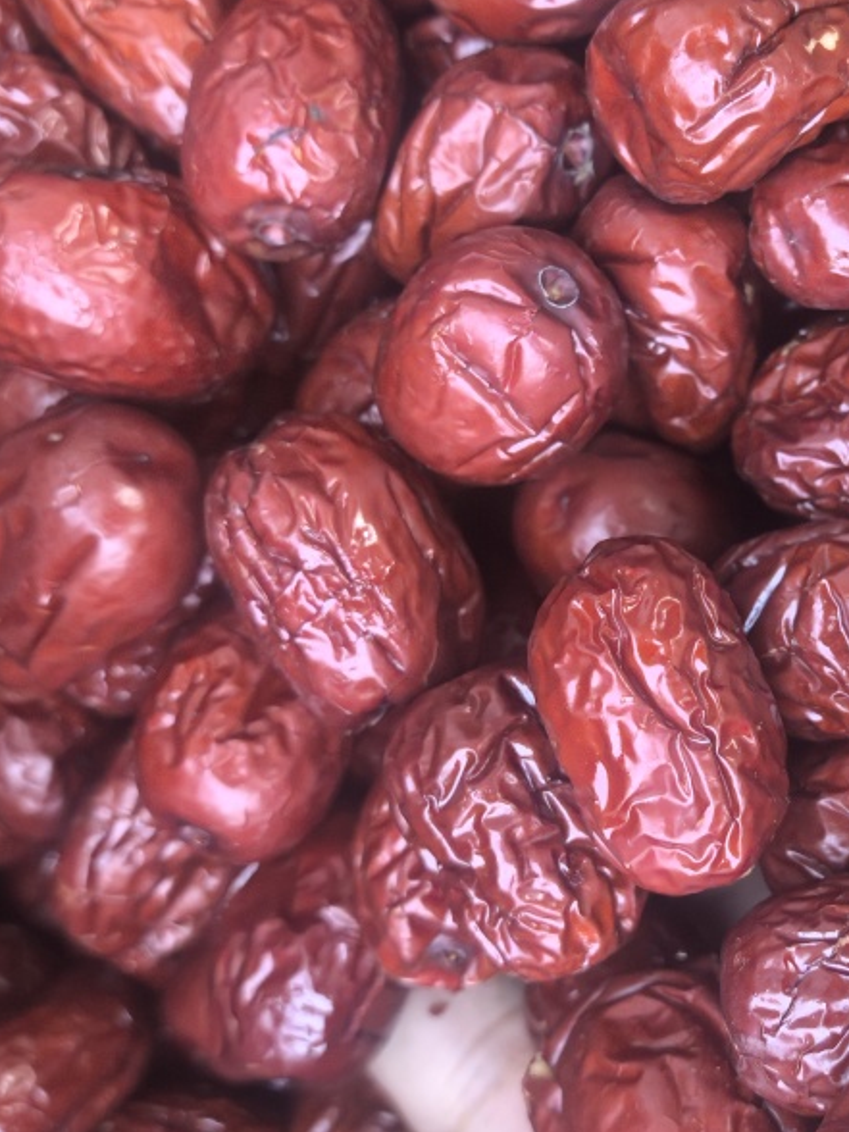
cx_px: 753
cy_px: 538
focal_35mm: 49
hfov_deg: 28.6
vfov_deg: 38.9
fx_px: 1602
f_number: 2.8
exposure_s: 1/454
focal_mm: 8.5
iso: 3200
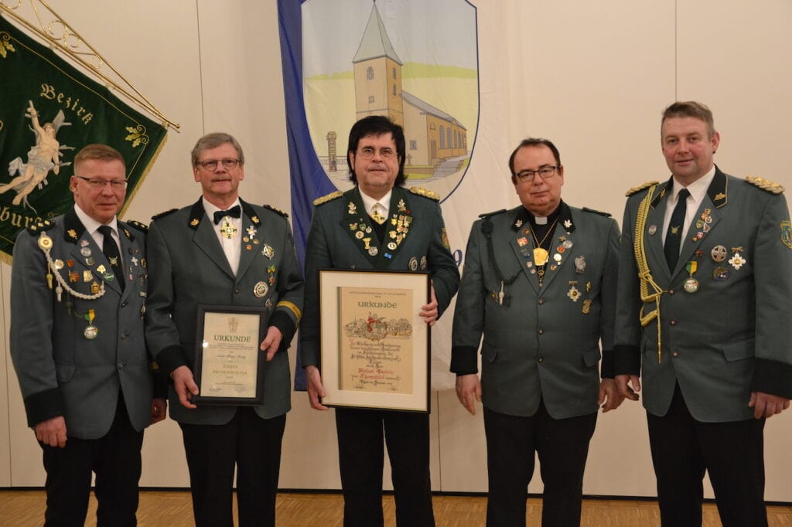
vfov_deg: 29.8
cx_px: 396
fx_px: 990
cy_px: 264
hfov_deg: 43.6
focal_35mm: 45
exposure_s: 1/15
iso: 1100
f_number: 4.2
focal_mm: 30
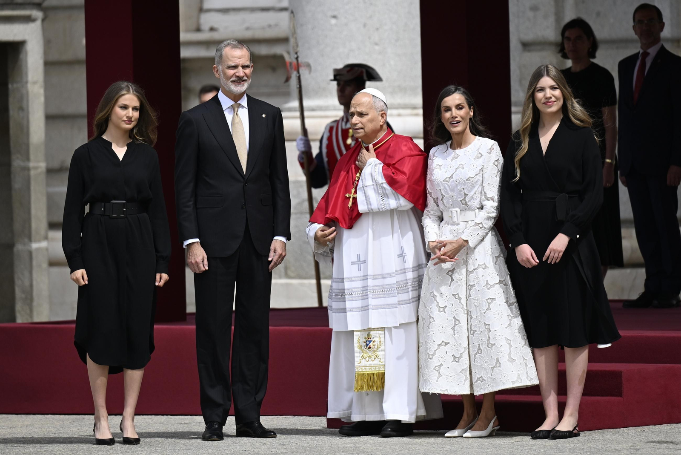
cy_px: 228
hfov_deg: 10.3
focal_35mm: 200
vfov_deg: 6.9
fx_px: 3784
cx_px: 340
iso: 200
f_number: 2.8
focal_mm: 200
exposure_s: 1/4000
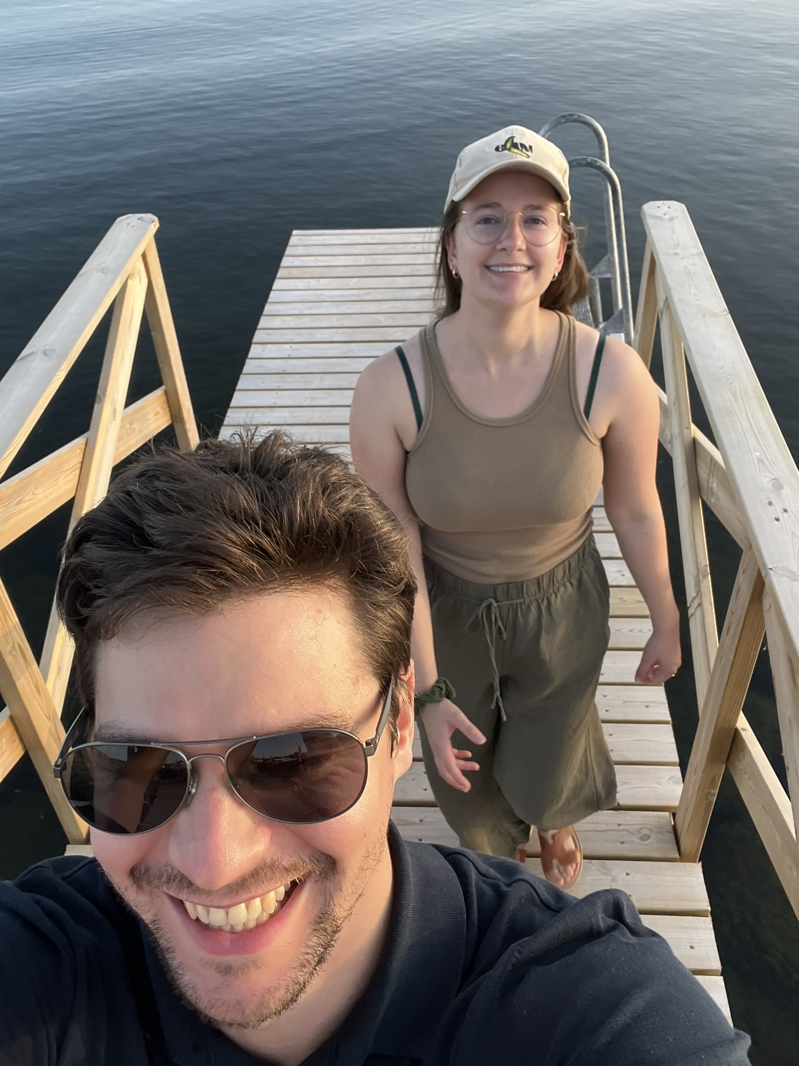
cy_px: 533
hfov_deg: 46.8
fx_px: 923
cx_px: 400
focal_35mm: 30
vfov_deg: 60.0
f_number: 2.2
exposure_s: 1/121
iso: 40
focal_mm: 2.71
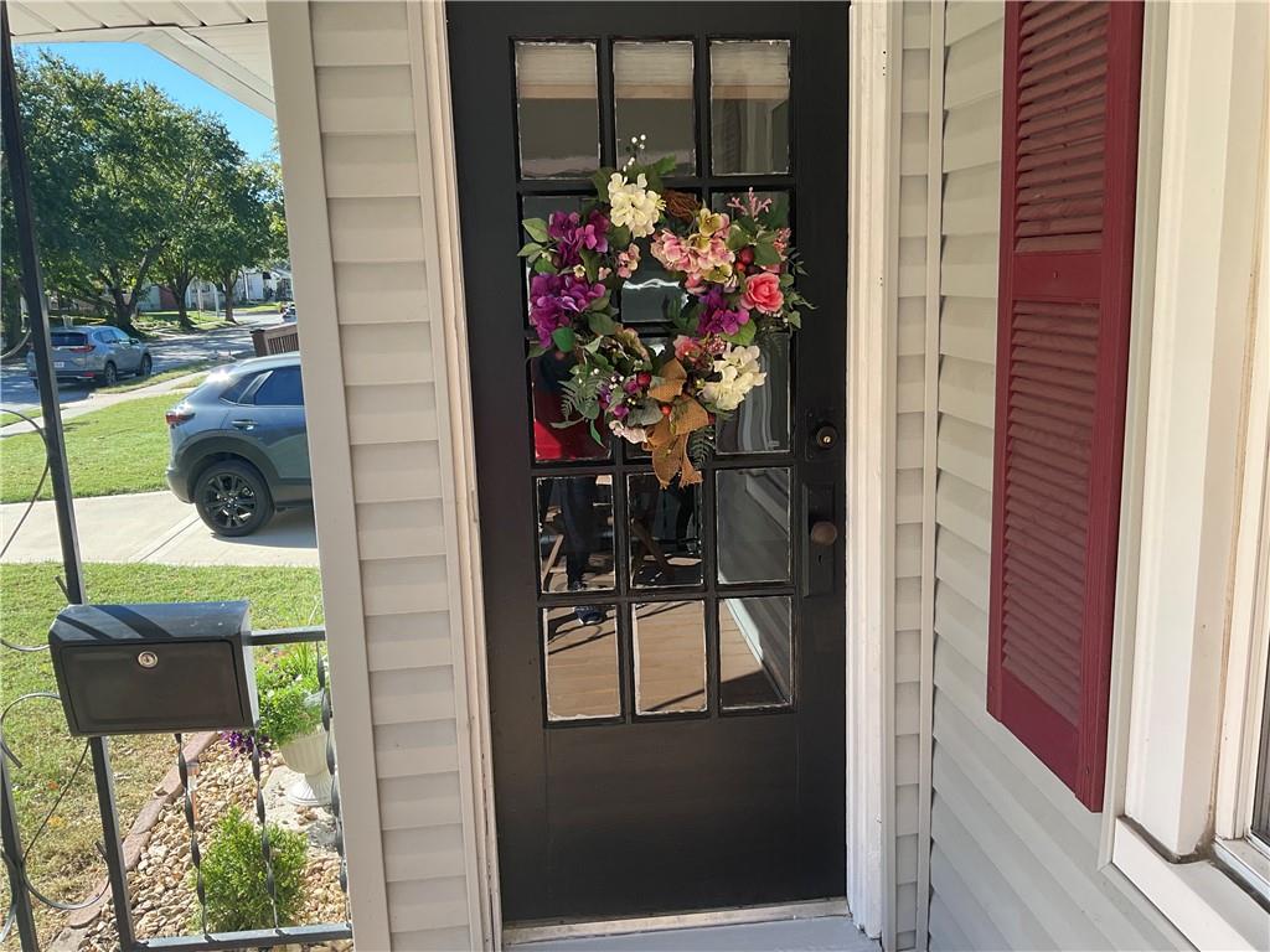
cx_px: 635
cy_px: 476
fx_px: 1064
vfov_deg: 48.2
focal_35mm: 29
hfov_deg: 61.7
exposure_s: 1/302
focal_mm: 3
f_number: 1.8
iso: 16
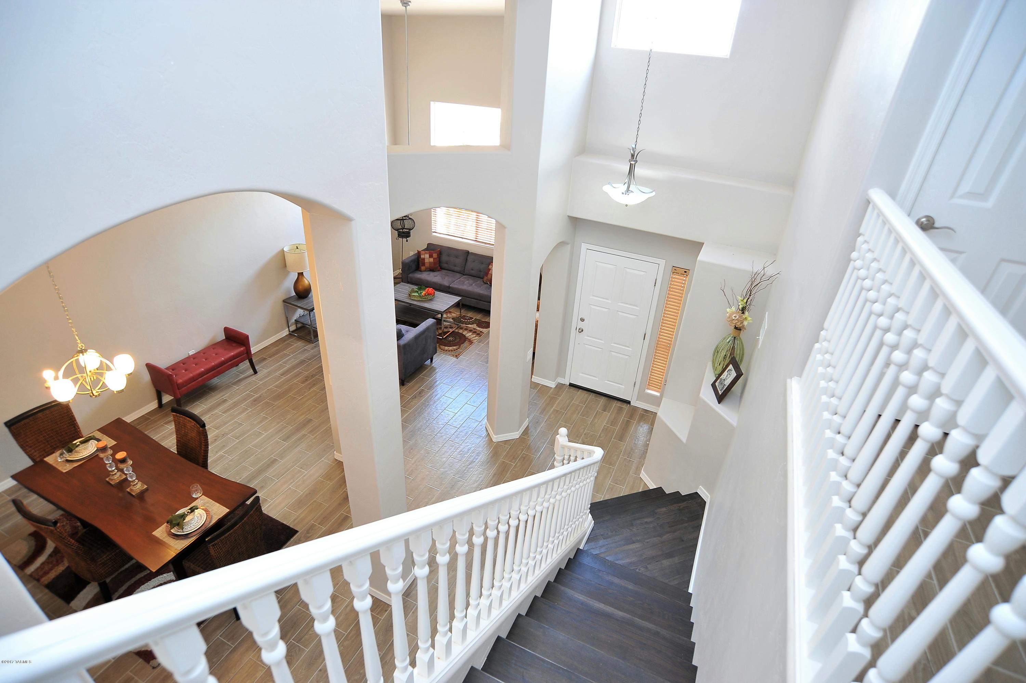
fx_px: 513
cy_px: 342
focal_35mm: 18
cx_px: 513
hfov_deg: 90.0
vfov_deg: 67.3
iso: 640
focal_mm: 18
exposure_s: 1/30
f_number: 5.6
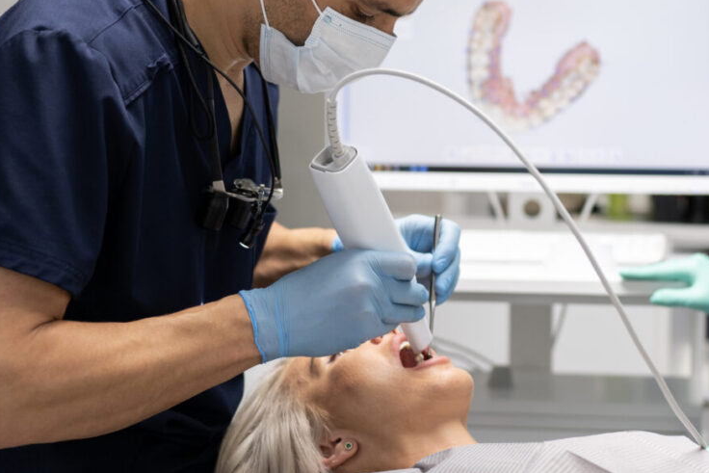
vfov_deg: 17.7
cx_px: 492
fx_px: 1517
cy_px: 224
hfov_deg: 26.1
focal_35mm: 77
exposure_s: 1/200
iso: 250
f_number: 1.8
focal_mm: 35
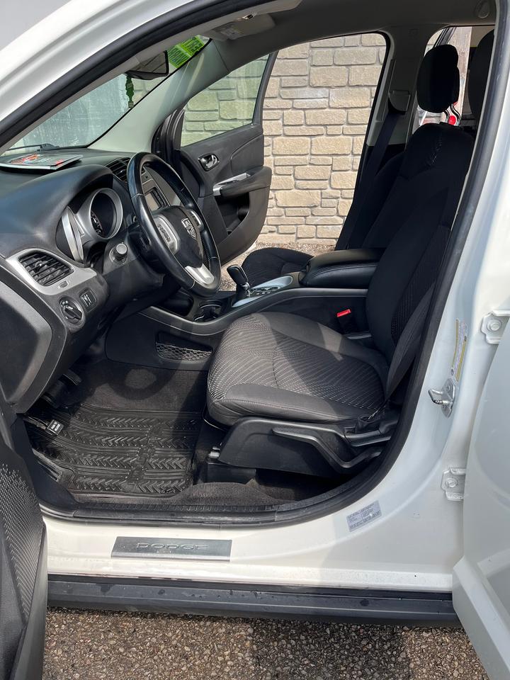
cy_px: 340
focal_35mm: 26
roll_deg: +1.2
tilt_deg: -24.0
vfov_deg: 67.3
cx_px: 255
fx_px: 511
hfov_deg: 53.1
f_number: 1.6
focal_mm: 5.1
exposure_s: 1/635
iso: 50
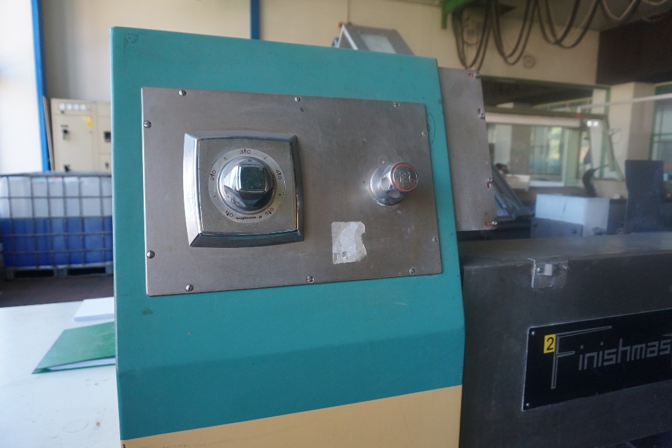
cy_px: 224
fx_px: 448
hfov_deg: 73.7
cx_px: 336
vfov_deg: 53.1
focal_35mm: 24
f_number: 4
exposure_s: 1/160
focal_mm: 16
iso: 1250
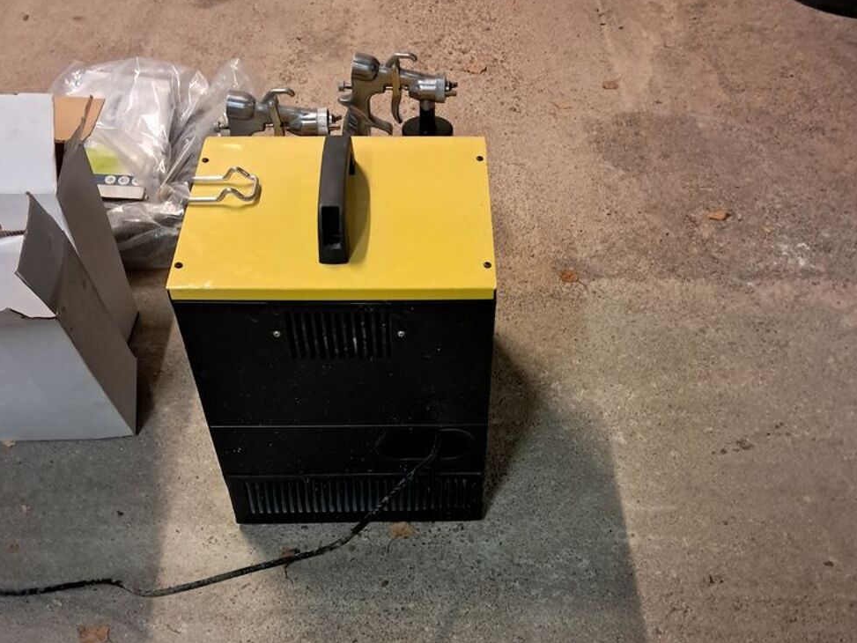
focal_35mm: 37
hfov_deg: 50.1
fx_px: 916
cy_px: 450
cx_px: 425
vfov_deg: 38.1
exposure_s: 1/25
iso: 640
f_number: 1.8
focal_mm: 4
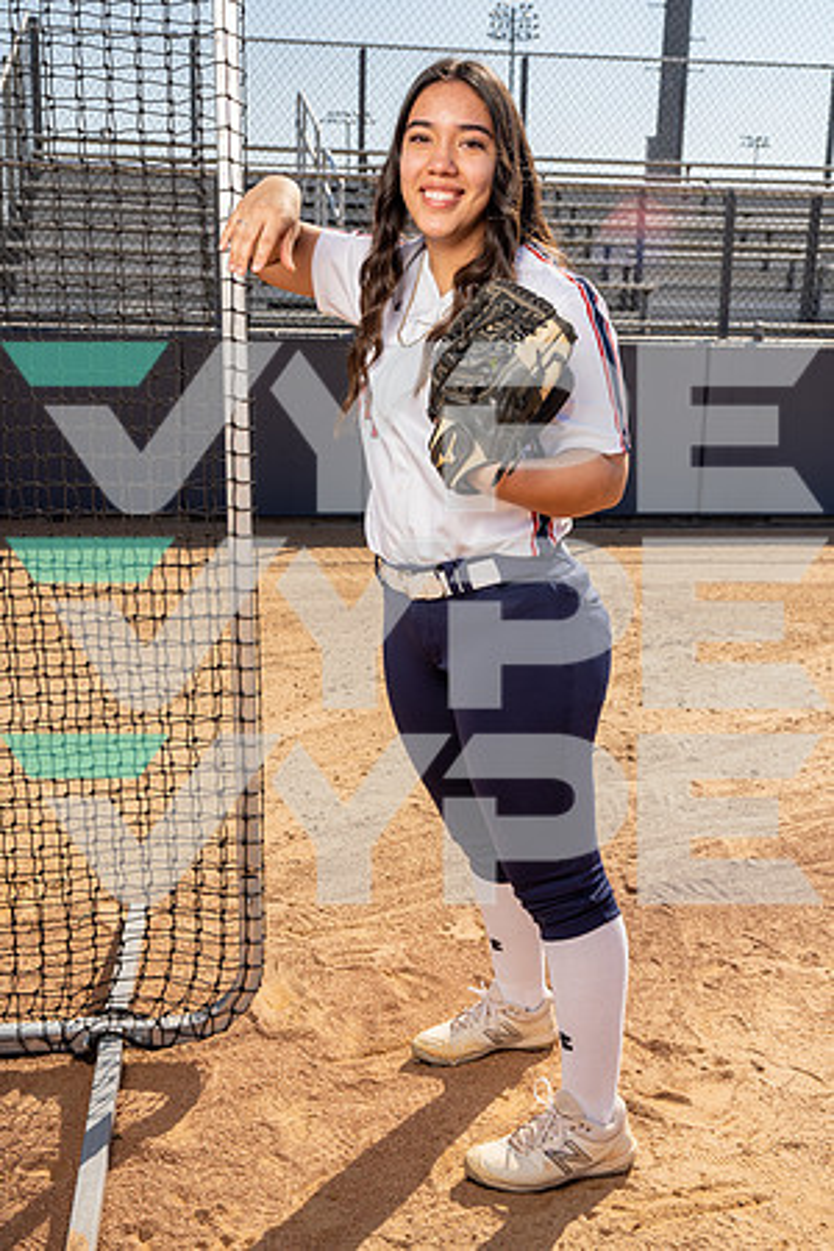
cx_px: 417
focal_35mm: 43
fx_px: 1494
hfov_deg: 31.2
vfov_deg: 45.4
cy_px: 626
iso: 125
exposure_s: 1/250
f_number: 8
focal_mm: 43
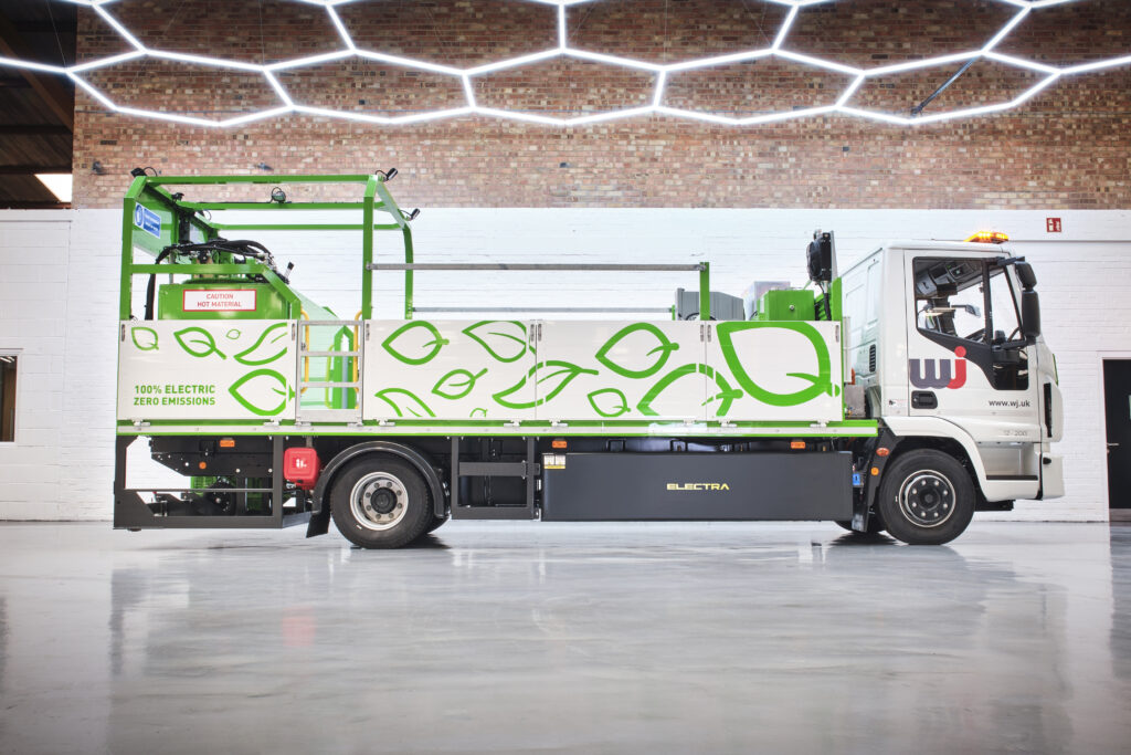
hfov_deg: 54.4
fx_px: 1100
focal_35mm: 35
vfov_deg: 37.9
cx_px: 566
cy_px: 378
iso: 160
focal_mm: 23
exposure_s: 1.5
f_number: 16
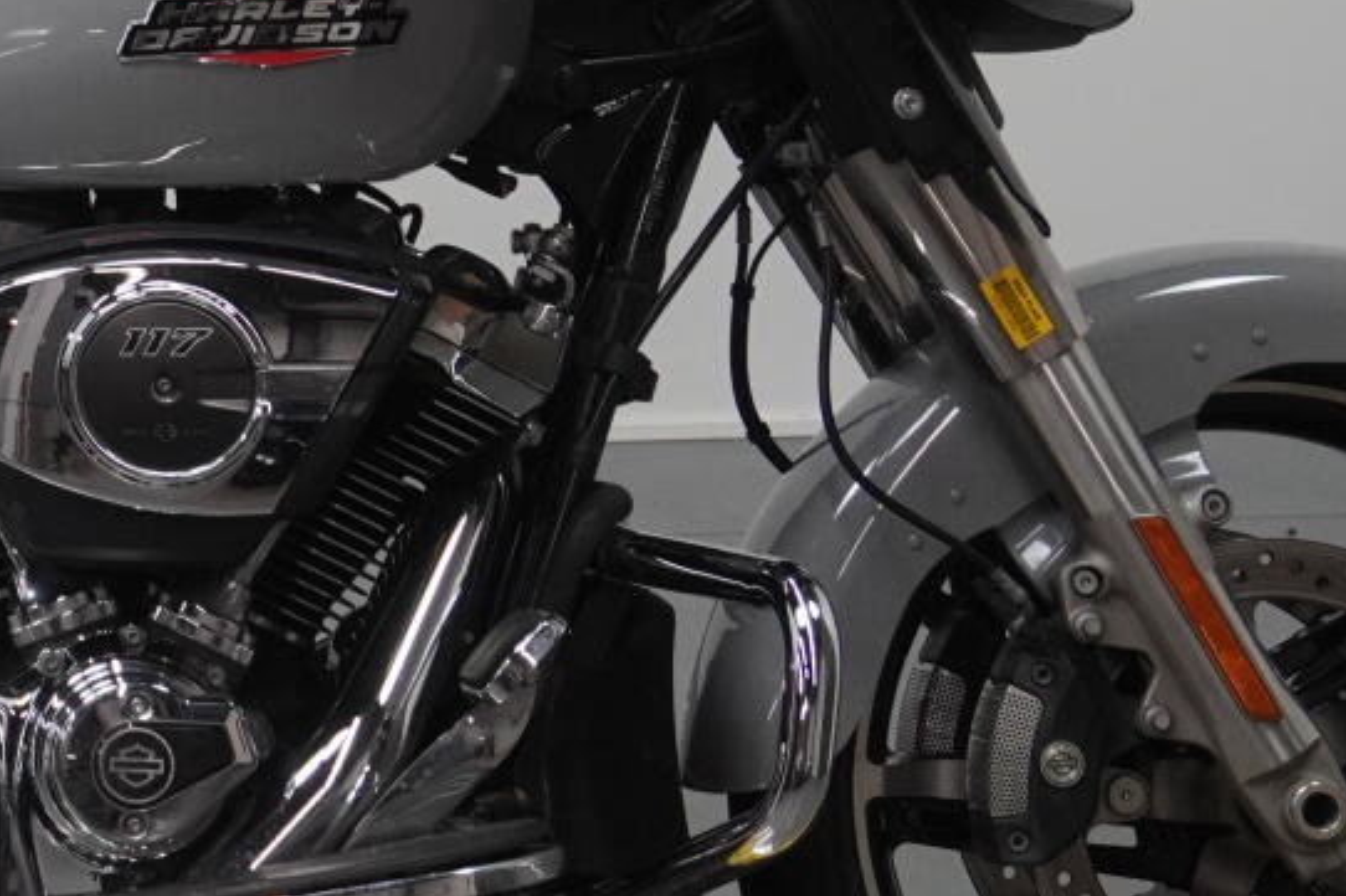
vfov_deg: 9.3
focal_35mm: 144
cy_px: -326
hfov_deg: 13.7
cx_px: -440
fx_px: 5382
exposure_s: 1/160
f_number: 4.5
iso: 800
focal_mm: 26
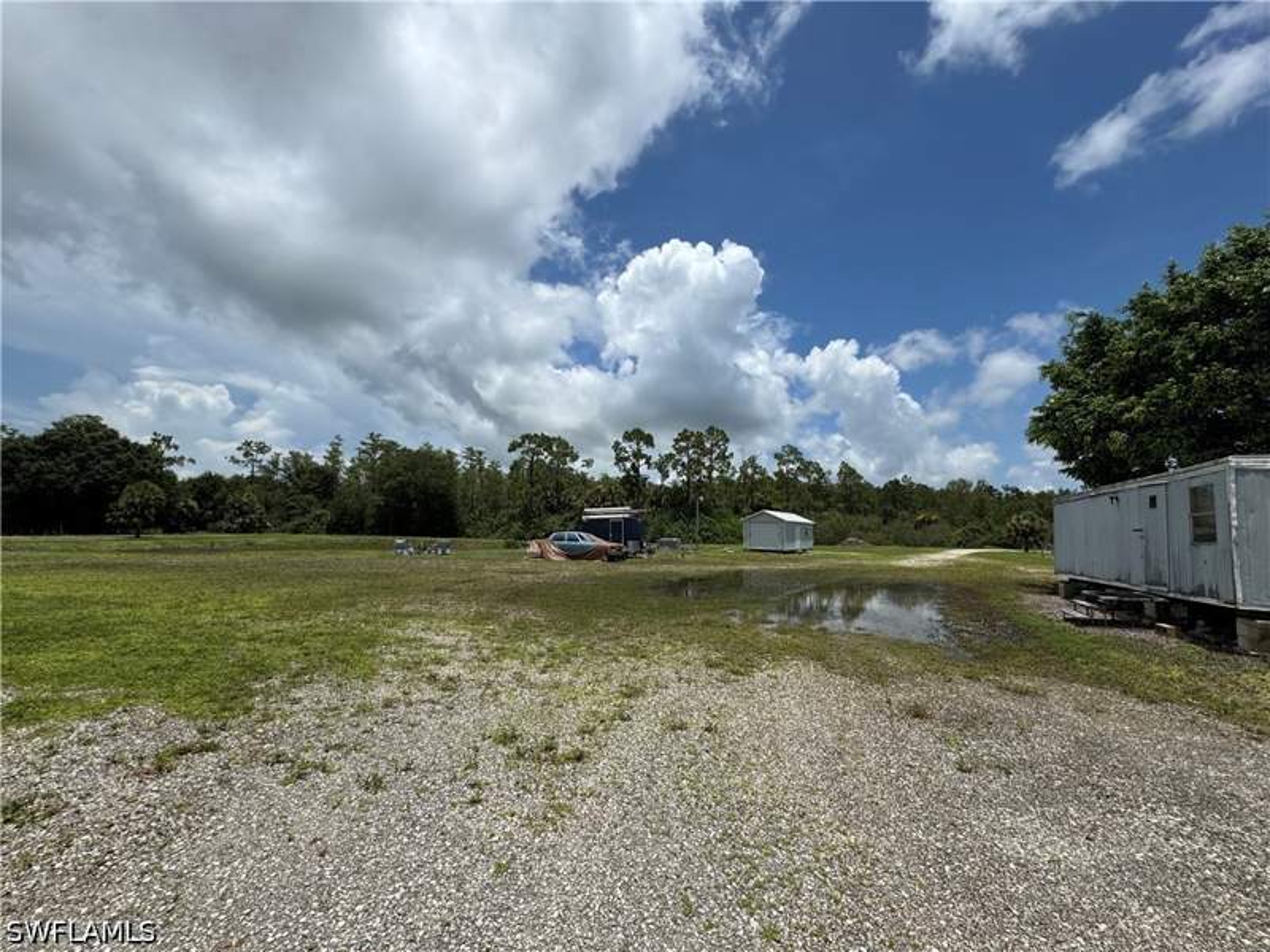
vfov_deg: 85.7
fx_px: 514
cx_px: 635
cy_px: 476
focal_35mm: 14
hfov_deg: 102.1
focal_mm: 2.22
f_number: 2.2
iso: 50
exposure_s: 1/3906
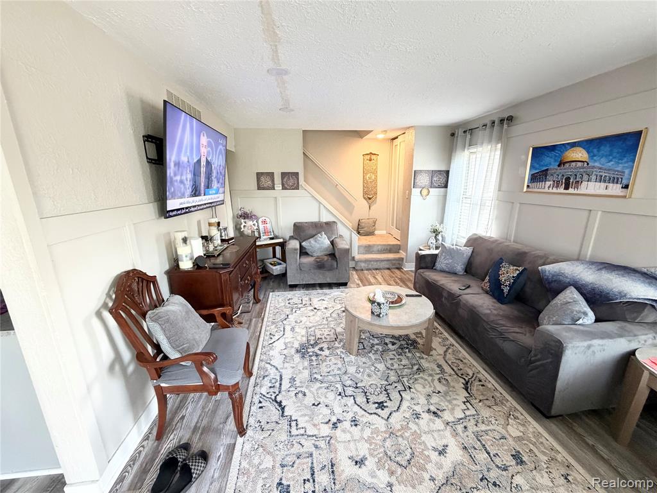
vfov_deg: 85.7
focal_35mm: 14
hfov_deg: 102.1
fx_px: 266
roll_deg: +0.6
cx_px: 328
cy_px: 246
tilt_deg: -14.2
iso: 320
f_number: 2.2
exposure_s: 1/60
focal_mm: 2.22
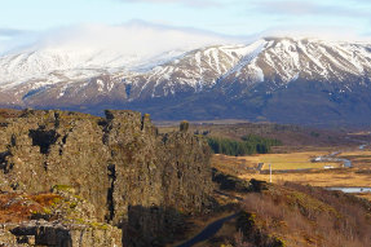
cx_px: 452
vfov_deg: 11.2
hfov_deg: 16.2
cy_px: 188
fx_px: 1250
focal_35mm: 121
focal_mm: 29
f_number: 9
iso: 100
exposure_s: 1/80
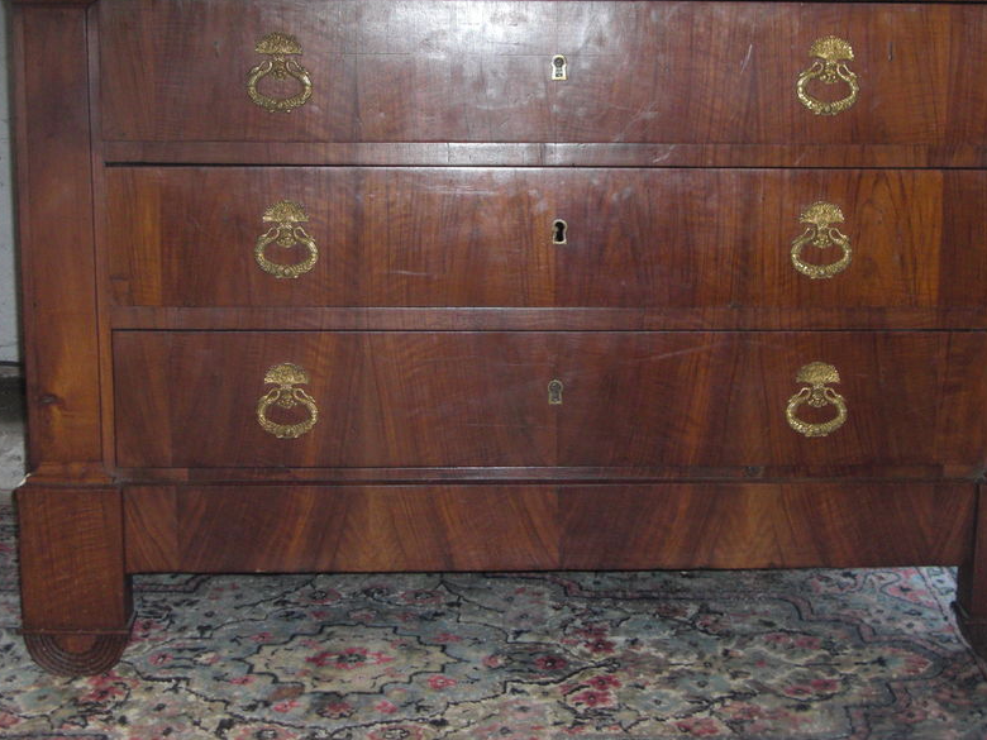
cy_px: 273
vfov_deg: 24.7
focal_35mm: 59
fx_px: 1682
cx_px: 553
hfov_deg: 32.7
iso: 200
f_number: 3.3
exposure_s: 1/60
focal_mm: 8.2
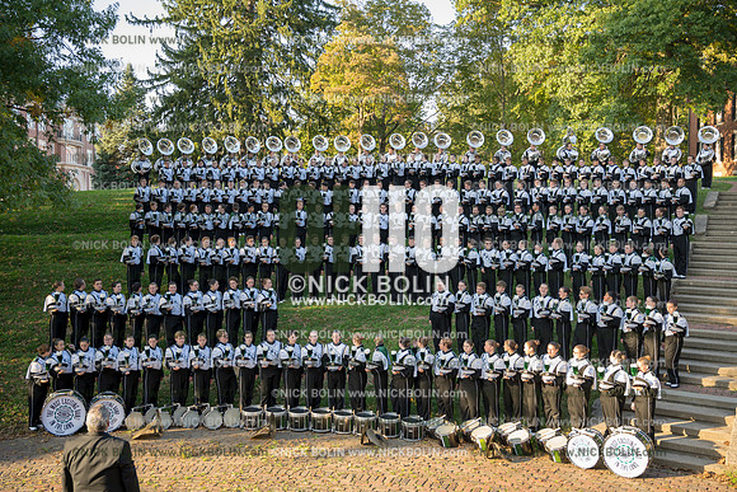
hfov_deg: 55.1
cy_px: 246
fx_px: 706
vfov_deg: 38.4
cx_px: 368
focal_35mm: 34
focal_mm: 34.5
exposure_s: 1/100
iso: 125
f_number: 4
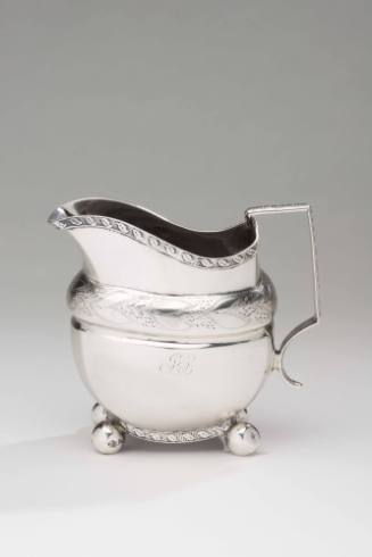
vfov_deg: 19.5
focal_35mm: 105
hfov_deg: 13.0
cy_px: 278
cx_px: 186
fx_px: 1626
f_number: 29
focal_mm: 105
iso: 100
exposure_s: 1/160
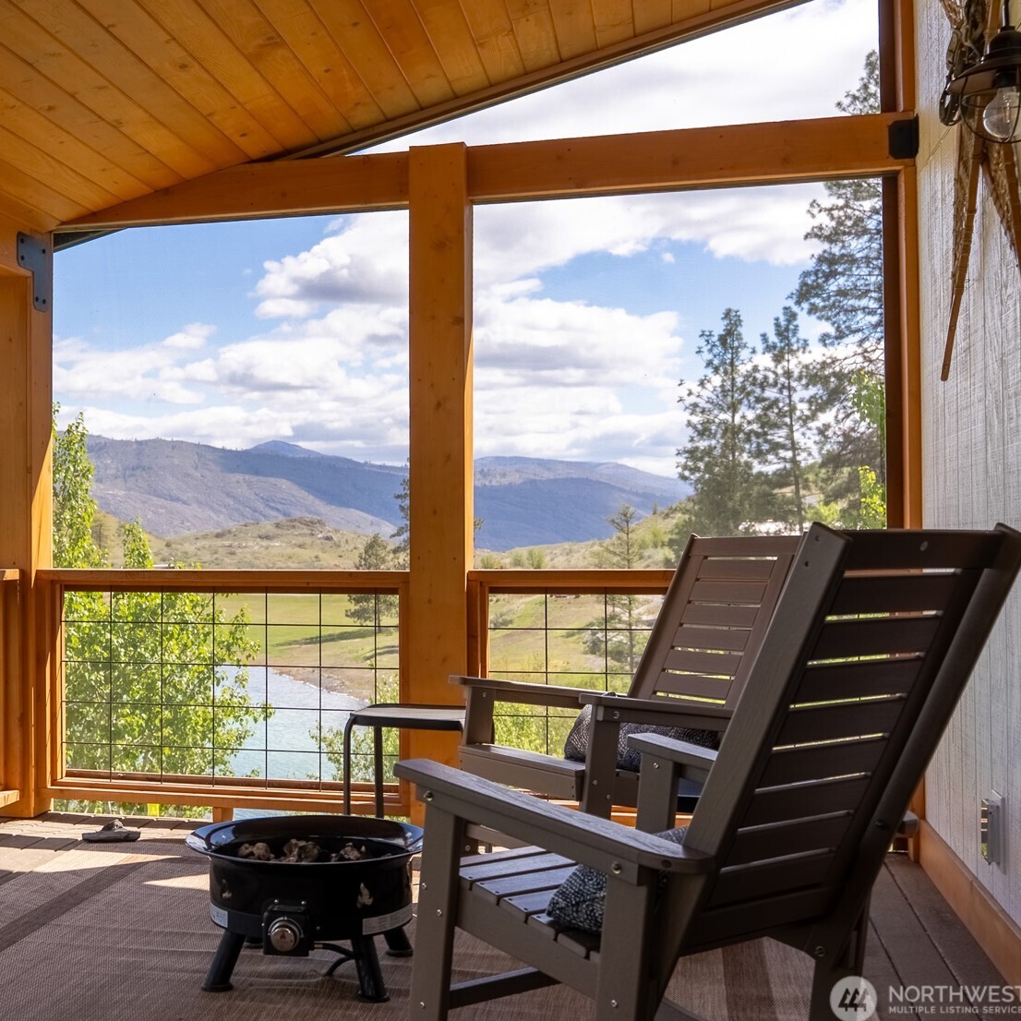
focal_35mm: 44
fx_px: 1461
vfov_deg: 38.5
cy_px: 512
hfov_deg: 37.7
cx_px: 273
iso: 100
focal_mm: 33.6
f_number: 5.6
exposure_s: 1/5000
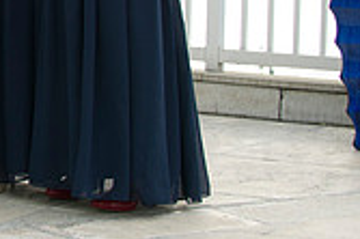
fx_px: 2428
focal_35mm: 243
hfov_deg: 8.2
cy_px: -121
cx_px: -257
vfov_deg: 5.6
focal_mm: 70
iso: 200
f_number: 4
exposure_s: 1/320
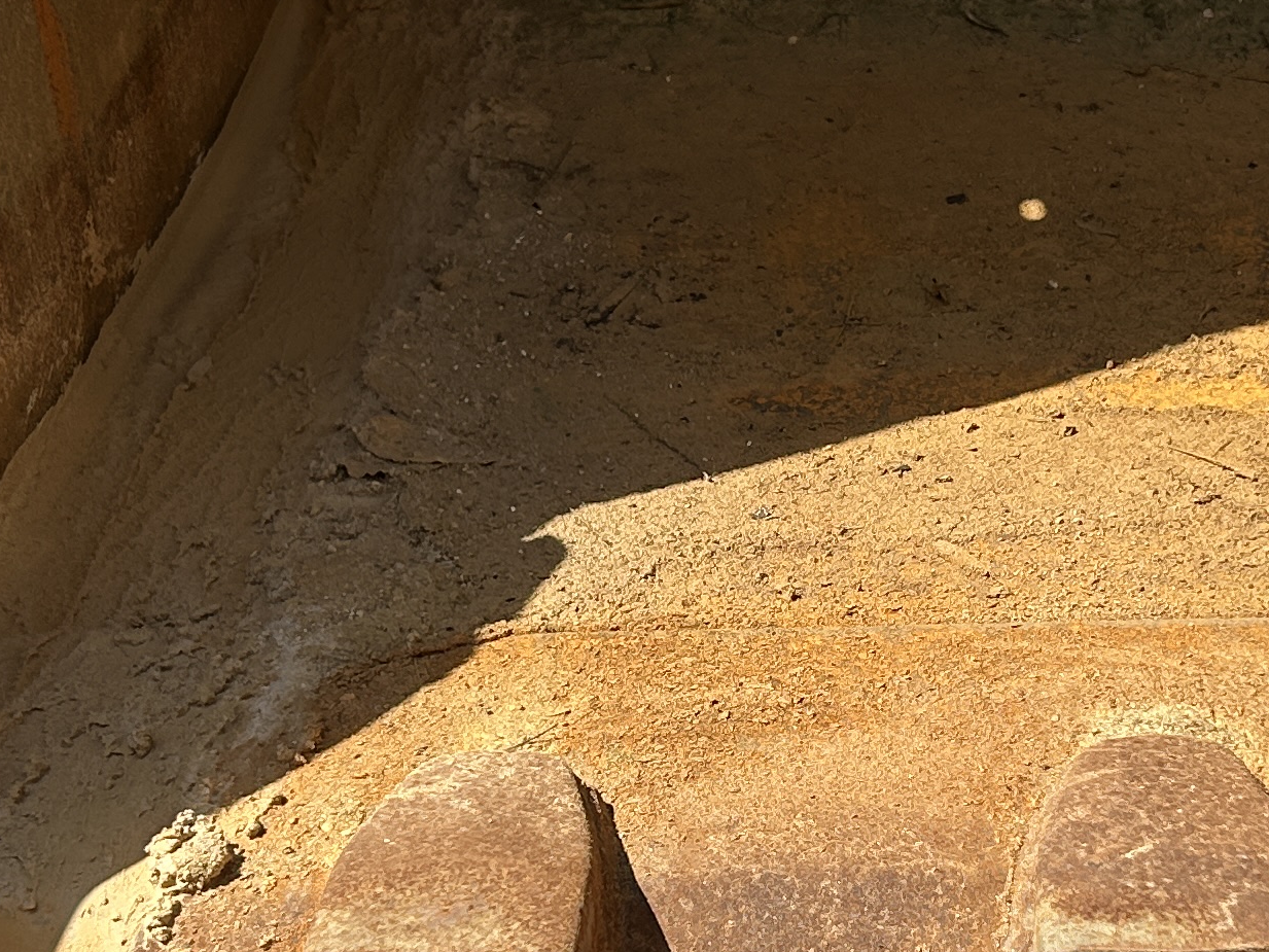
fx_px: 3116
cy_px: 543
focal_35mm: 85
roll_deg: -0.3
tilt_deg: -22.0
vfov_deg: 17.4
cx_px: 962
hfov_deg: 22.8
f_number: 1.5
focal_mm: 5.7
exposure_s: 1/2299
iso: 50
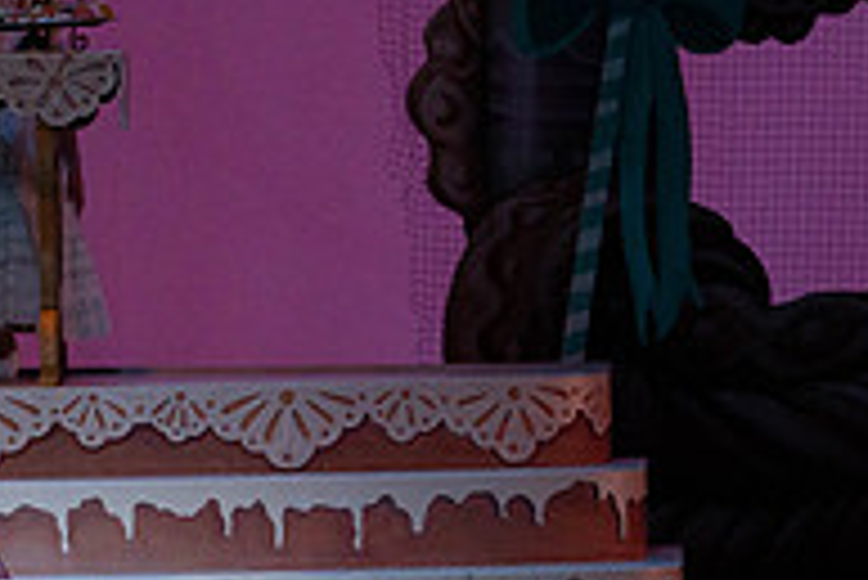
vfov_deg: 2.3
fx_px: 14477
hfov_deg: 3.4
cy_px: 173
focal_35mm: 600
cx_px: -121
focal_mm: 200
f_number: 5.6
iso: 3200
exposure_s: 1/320
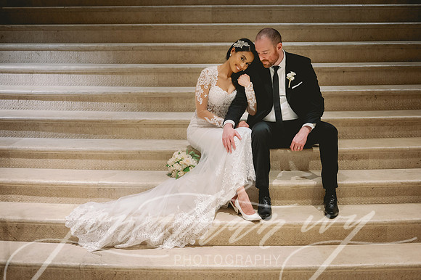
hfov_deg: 39.6
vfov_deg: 27.0
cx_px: 210
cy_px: 140
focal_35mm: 50
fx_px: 584
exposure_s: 1/100
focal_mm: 50
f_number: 2
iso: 1600
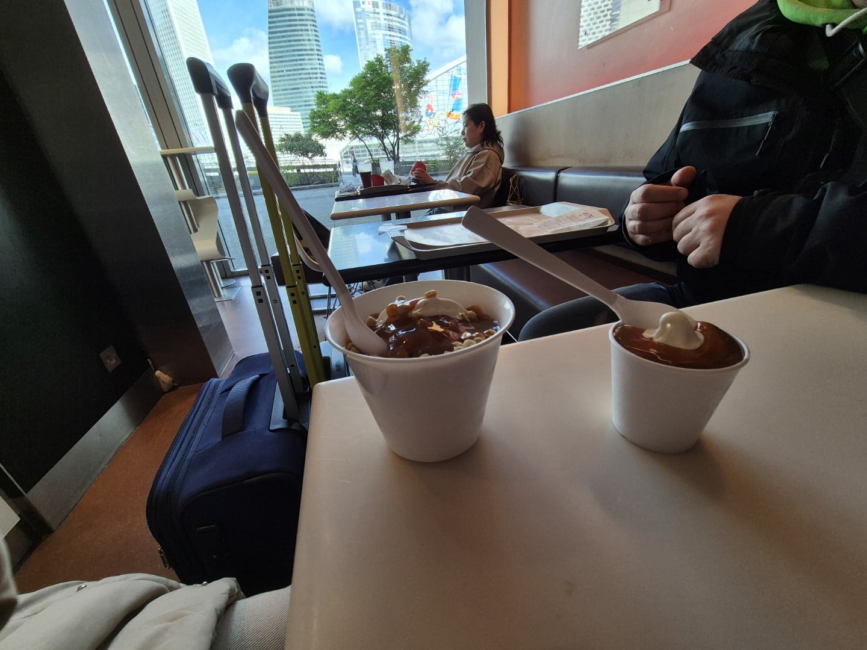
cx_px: 434
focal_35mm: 13
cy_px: 325
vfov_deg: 89.9
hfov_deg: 106.2
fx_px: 326
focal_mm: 2.2
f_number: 2.2
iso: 50
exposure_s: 1/250
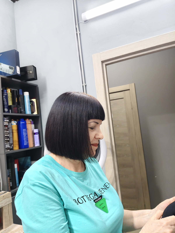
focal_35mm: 26
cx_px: 88
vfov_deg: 67.3
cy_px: 116
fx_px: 175
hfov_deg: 53.1
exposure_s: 1/100
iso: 466
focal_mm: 4.84
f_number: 1.79
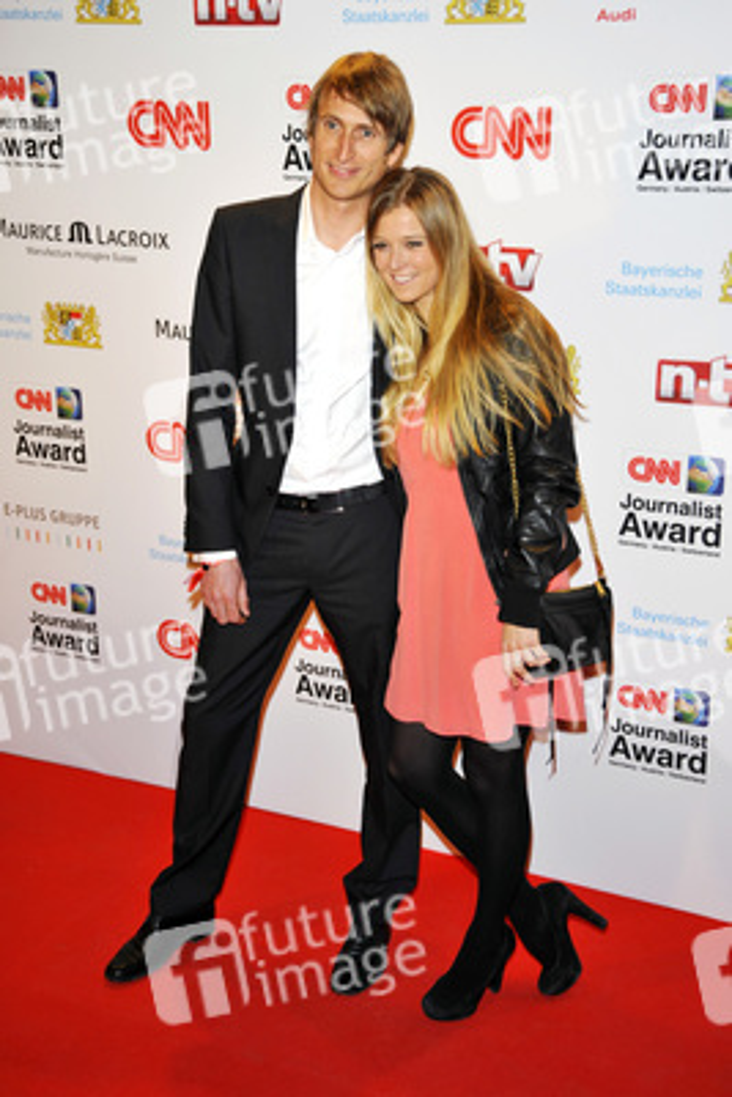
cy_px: 548
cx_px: 366
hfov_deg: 27.0
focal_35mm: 50
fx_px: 1524
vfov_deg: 39.6
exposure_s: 1/250
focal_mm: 50
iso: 800
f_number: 6.3
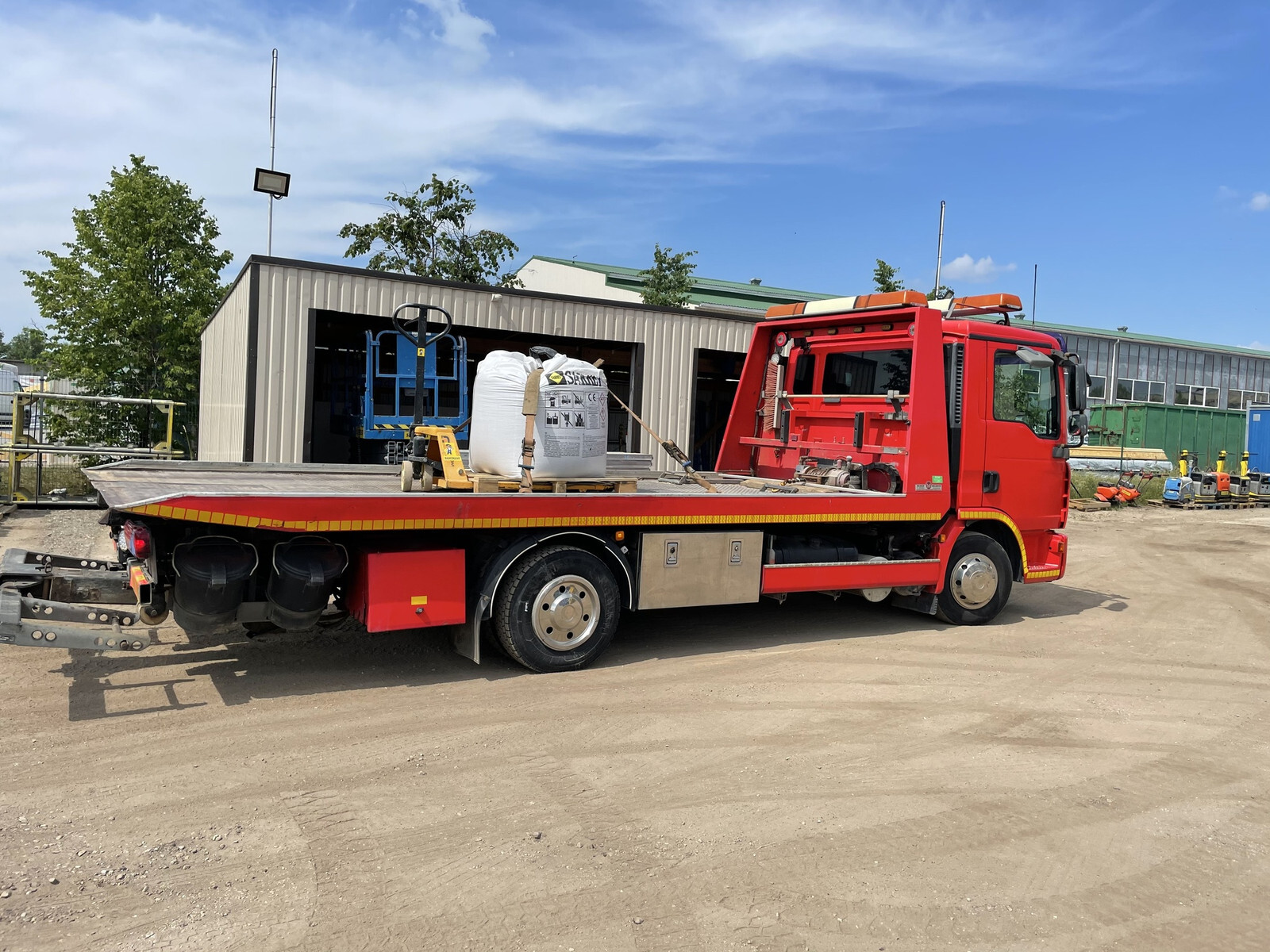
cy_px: 476
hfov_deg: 67.3
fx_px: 954
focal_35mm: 26
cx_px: 635
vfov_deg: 53.1
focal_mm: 4.2
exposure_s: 1/3861
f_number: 1.6
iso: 32
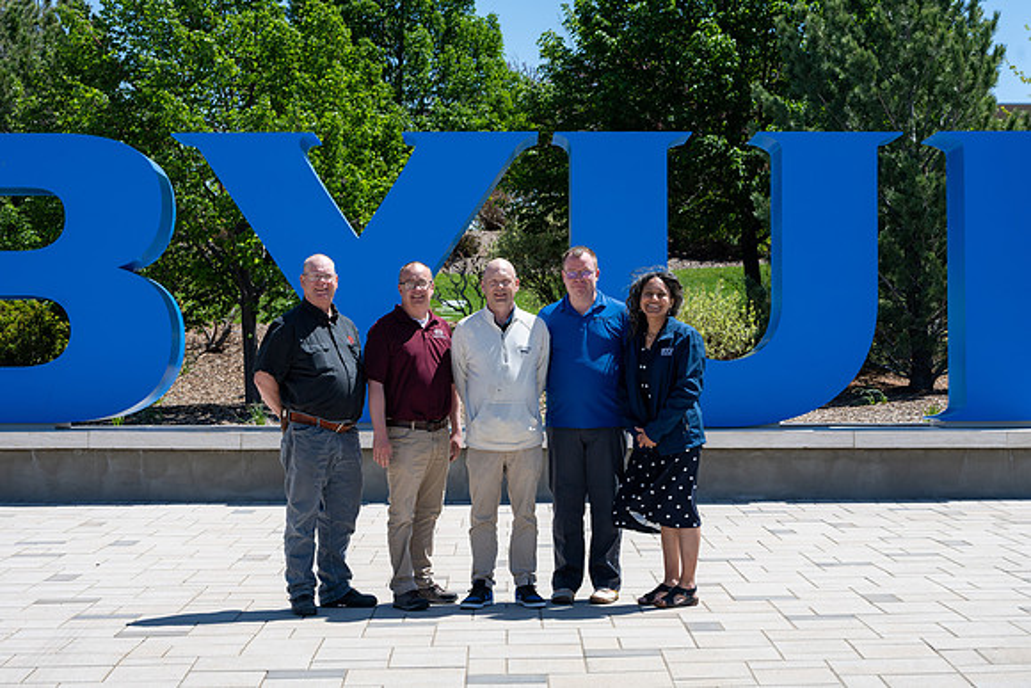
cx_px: 529
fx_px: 2090
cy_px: 340
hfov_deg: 27.7
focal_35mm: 73
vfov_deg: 18.7
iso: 100
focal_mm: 70
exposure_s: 1/250
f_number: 8
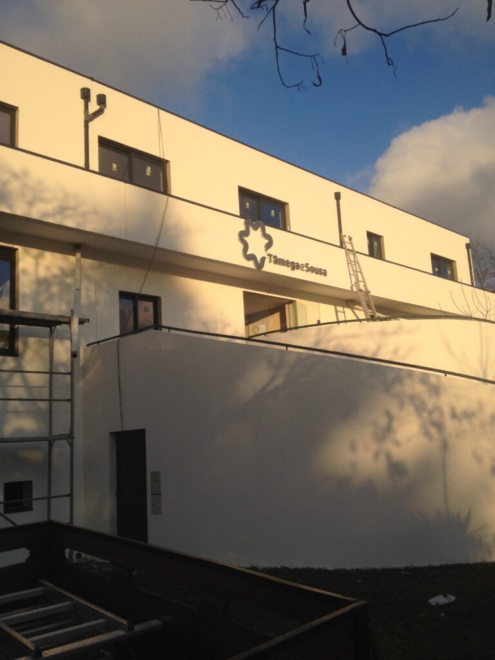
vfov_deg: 52.6
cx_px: 248
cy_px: 330
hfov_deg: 40.7
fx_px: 667
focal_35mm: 35
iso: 50
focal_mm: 4.28
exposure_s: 1/1314
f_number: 2.4
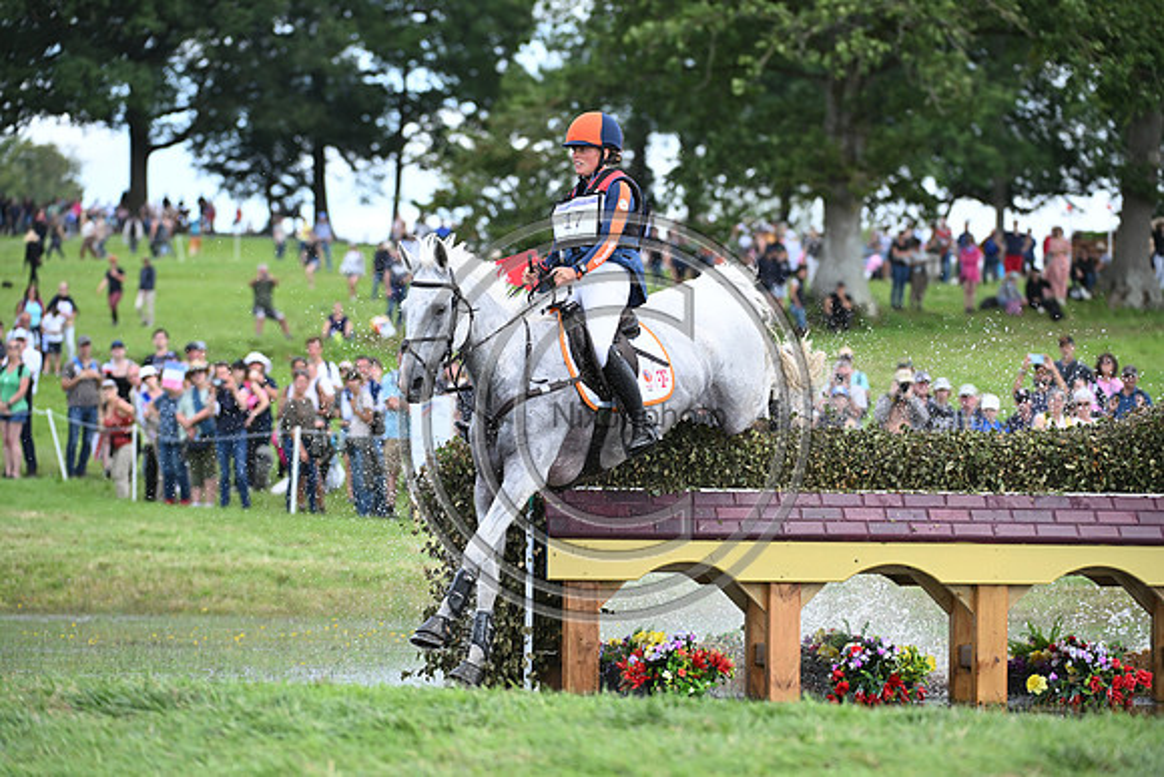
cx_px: 582
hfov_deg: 10.3
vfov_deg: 6.9
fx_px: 6468
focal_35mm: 200
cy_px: 388
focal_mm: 200
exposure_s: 1/1600
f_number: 5
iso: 900
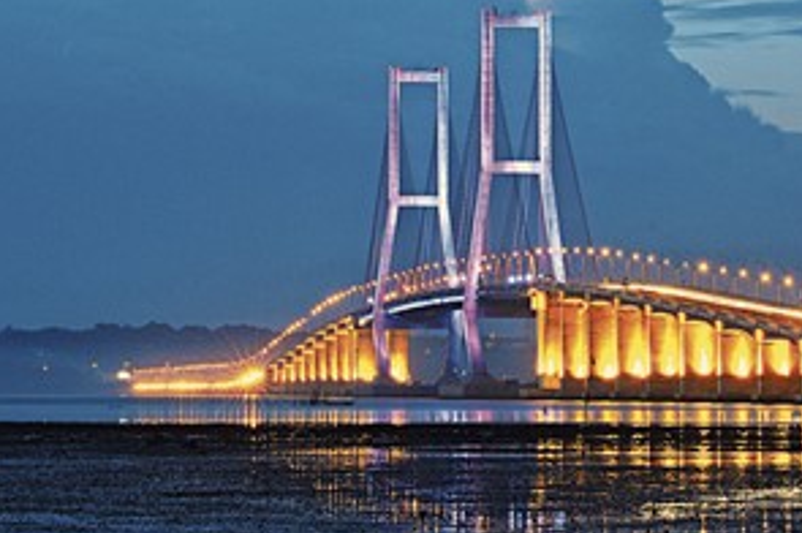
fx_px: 6164
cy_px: 173
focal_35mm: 277
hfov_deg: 7.4
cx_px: 722
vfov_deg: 4.9
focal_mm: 98
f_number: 22
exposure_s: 30
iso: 200
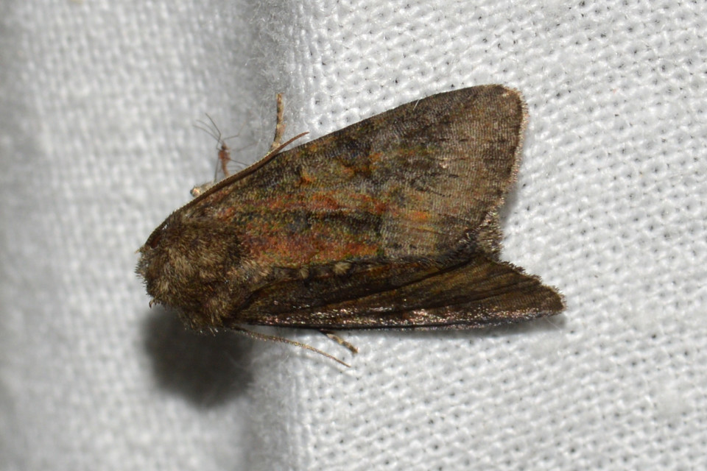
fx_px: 2946
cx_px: 354
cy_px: 236
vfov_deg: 9.1
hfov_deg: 13.7
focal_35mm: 150
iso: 100
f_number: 22
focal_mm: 100
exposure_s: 1/200
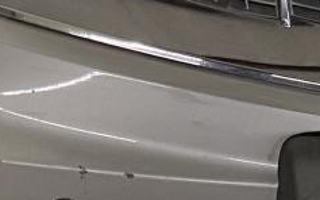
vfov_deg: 7.8
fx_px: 1299
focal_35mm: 149
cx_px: 382
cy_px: -378
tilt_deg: -35.3
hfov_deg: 13.7
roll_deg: -2.6
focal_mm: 4.25
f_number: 1.8
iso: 100
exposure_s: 1/60
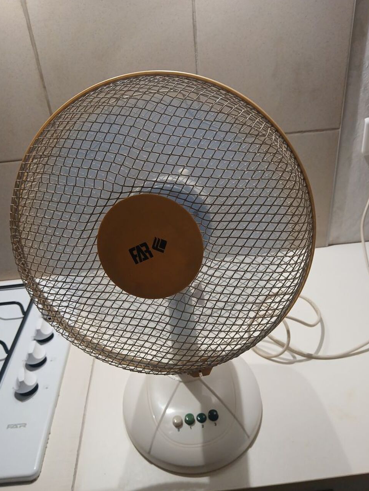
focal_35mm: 27
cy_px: 254
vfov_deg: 65.3
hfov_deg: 51.3
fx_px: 384
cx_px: 189
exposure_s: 1/50
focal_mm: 3.98
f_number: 1.8
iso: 160
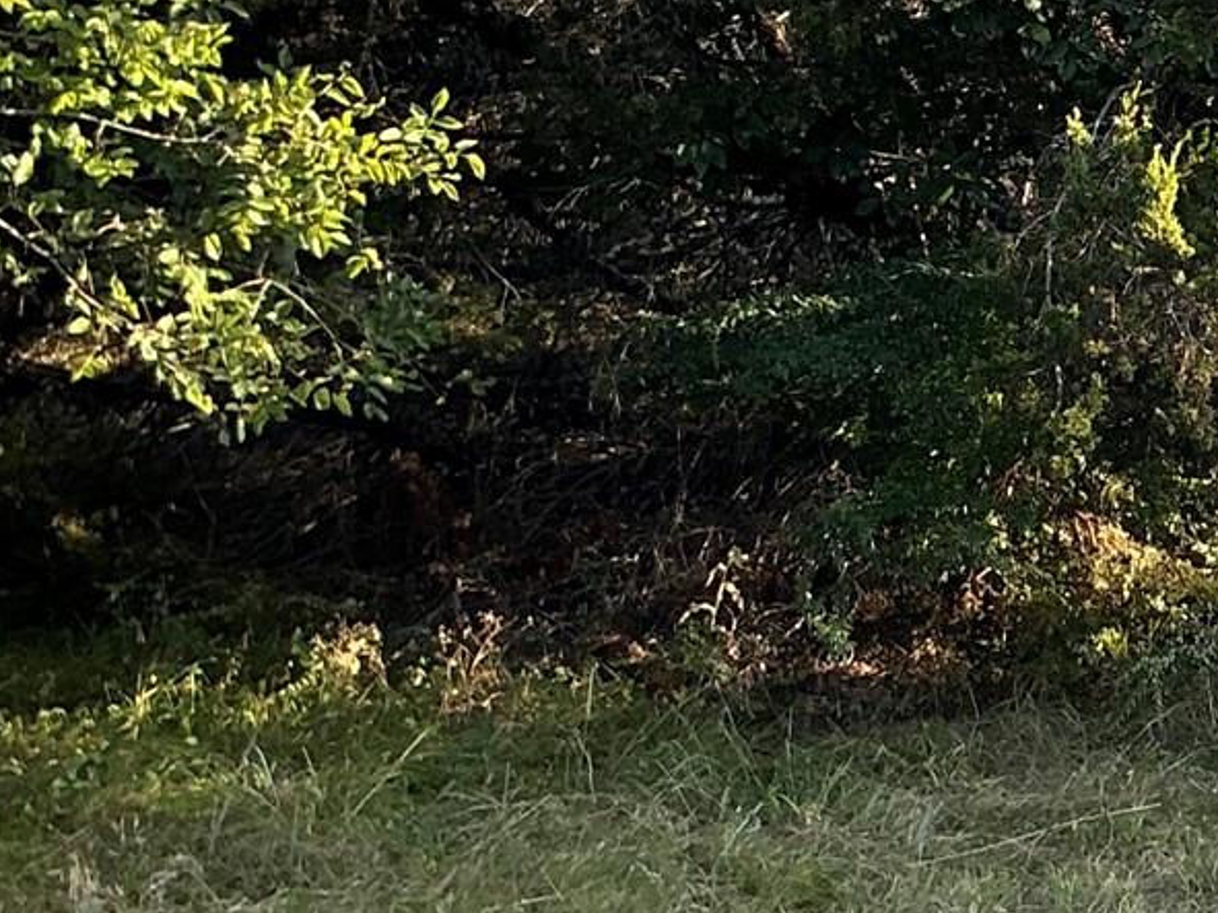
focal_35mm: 97
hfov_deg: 18.9
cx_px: 1544
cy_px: 130
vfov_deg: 15.1
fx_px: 3412
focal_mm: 3
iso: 20
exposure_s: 1/201
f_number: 1.8
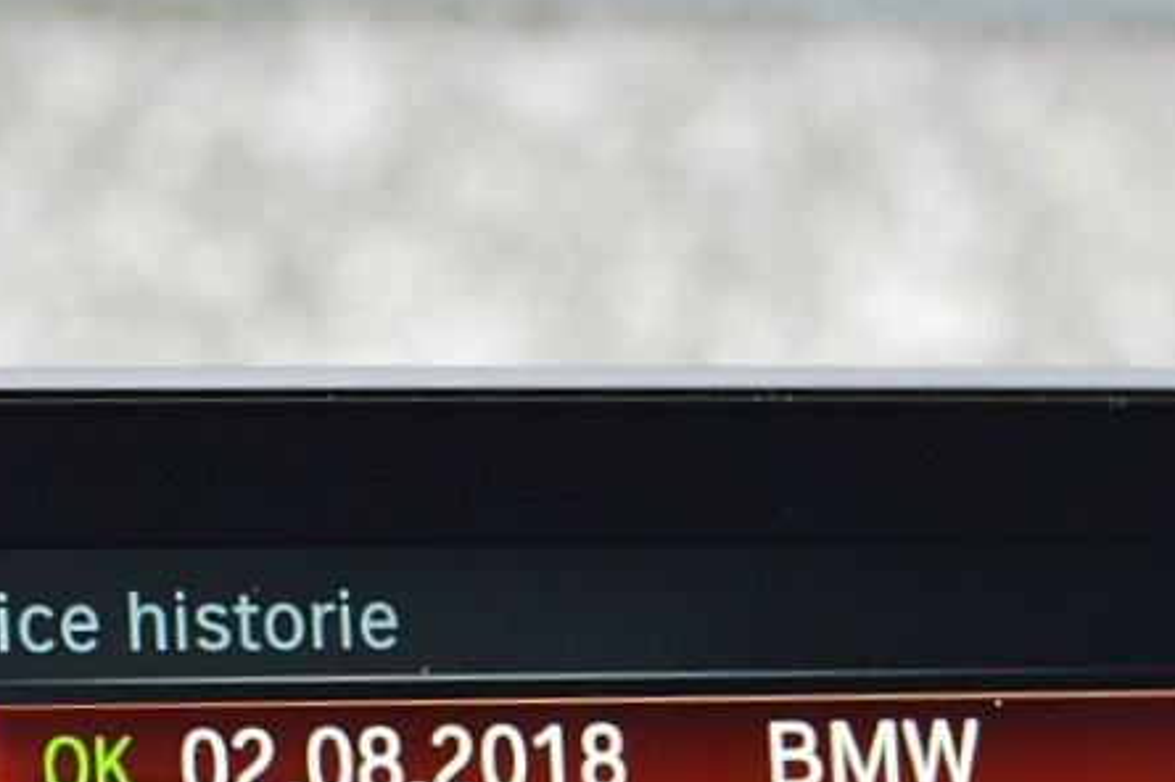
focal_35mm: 208
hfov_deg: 9.9
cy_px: 898
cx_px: 465
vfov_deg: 6.6
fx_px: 6784
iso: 800
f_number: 7.1
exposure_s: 1/60
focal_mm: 38
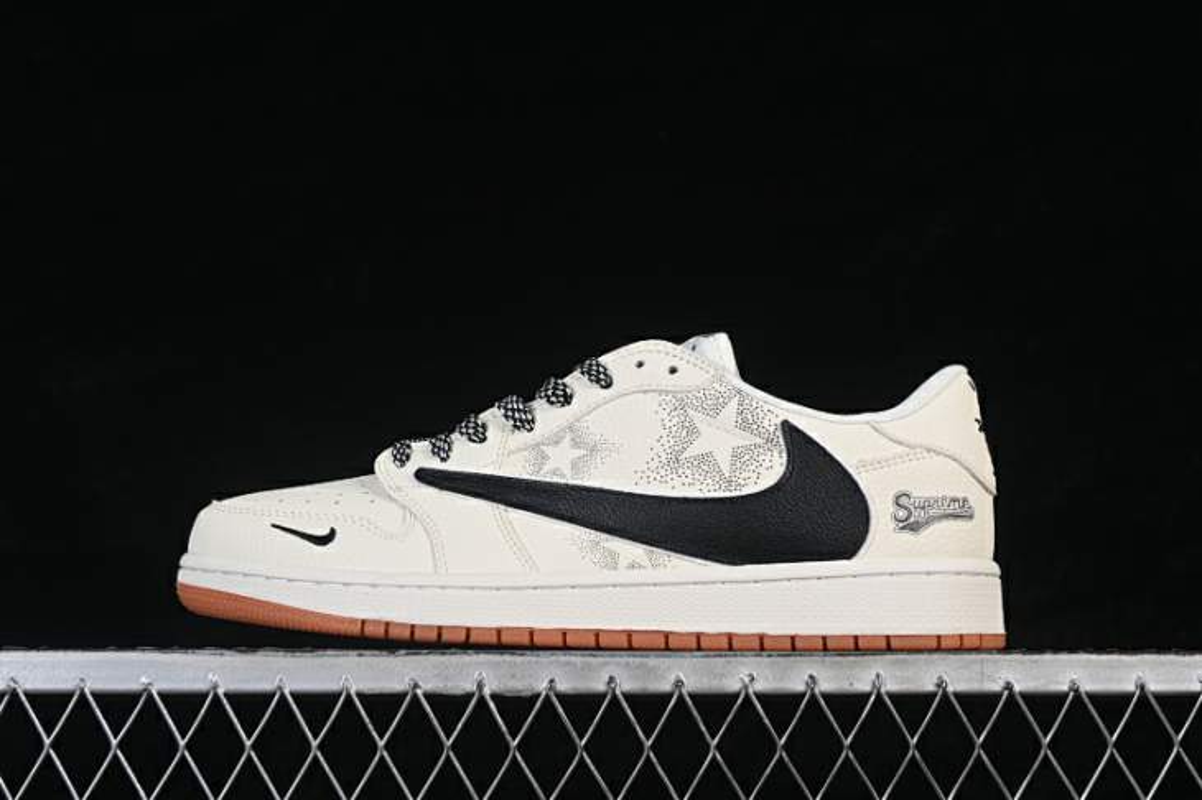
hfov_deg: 27.0
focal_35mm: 75
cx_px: 601
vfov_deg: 18.2
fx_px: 2503
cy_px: 400
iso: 160
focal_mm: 50
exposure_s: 1/80
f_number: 8
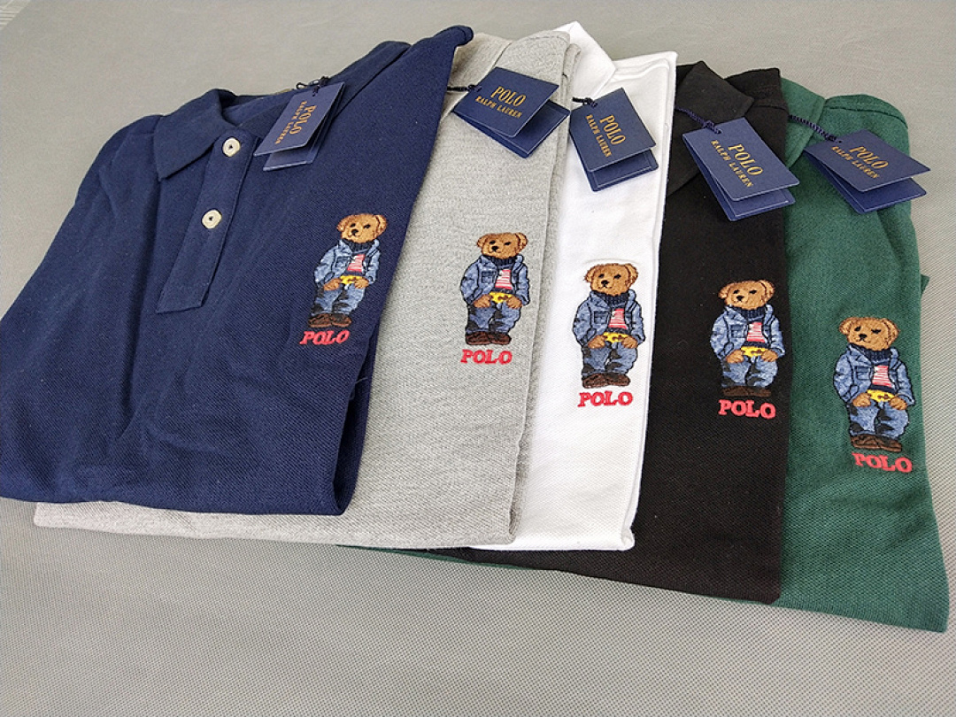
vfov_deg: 46.8
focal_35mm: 30
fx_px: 829
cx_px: 478
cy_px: 358
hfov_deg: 60.0
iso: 73
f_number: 1.8
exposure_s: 1/100
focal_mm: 3.95
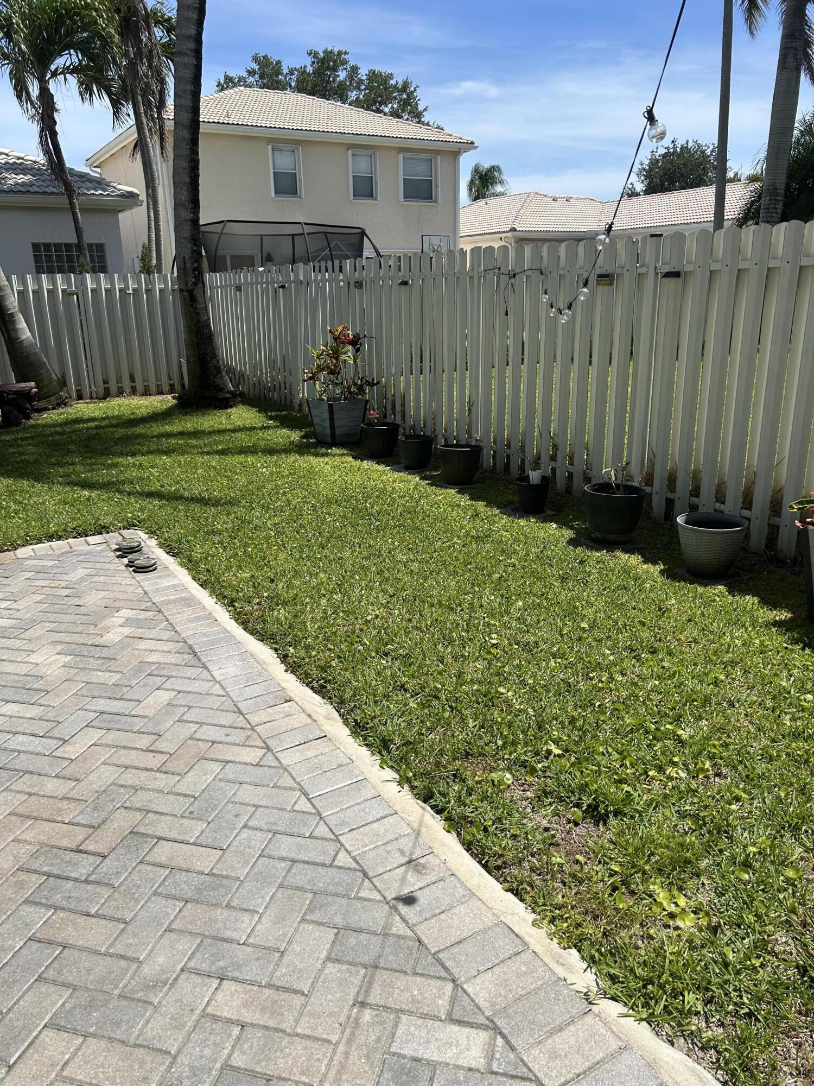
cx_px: 407
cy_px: 543
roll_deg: +1.6
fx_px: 815
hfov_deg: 53.1
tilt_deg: -16.3
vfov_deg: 67.3
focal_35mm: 26
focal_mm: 5.7
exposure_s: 1/5076
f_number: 1.5
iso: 50
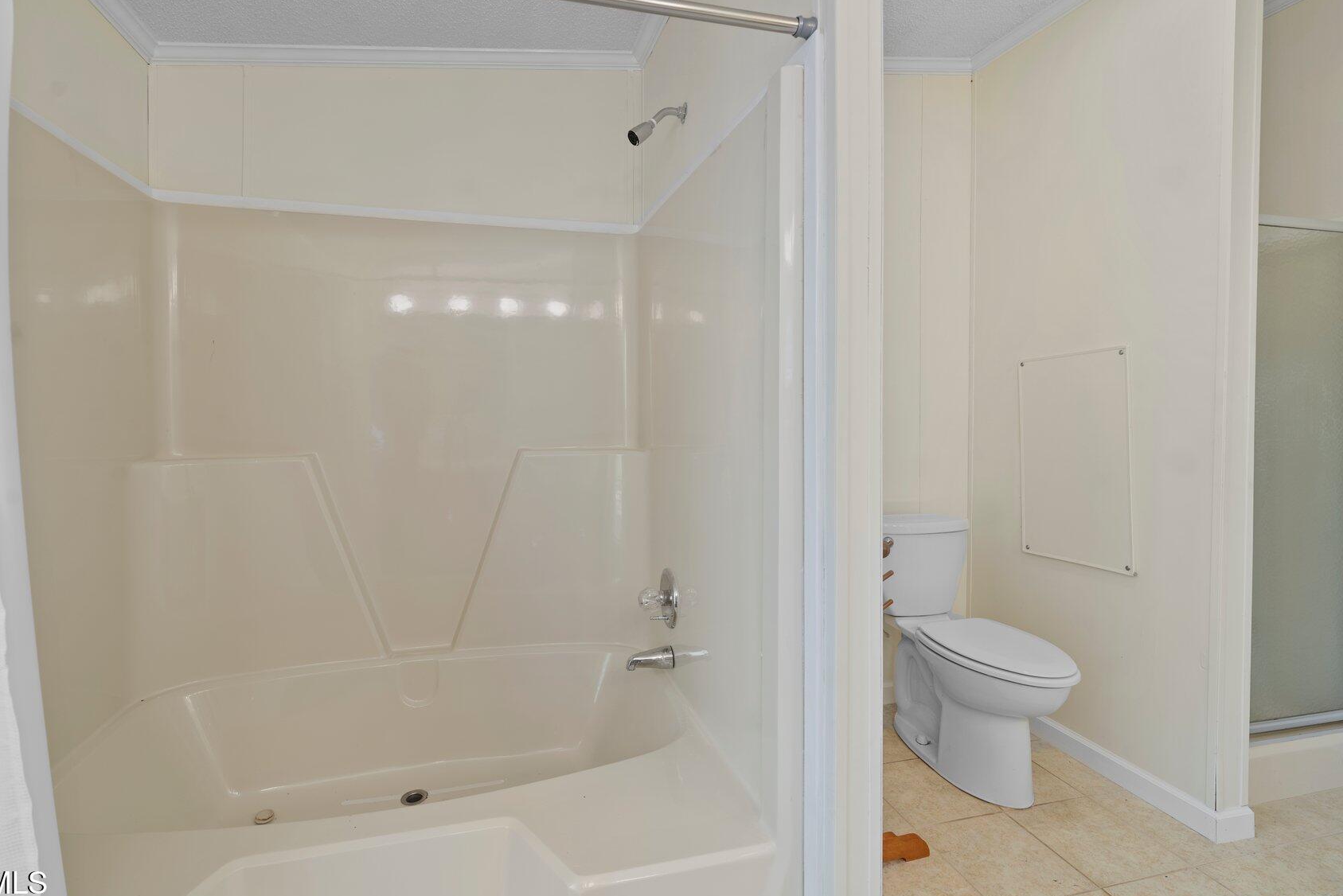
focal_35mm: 17
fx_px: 634
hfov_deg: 93.1
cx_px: 631
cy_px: 389
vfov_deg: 70.2
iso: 100
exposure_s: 1/2.5
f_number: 8
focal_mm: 14
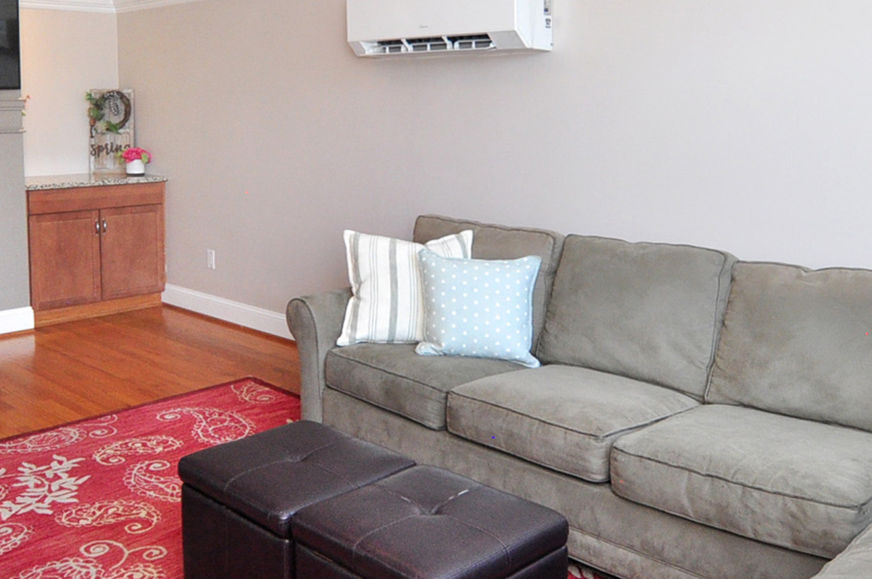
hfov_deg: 51.5
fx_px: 898
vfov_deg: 35.6
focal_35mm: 37
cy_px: 220
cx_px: 352
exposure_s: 1/125
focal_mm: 11
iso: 800
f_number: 4.5
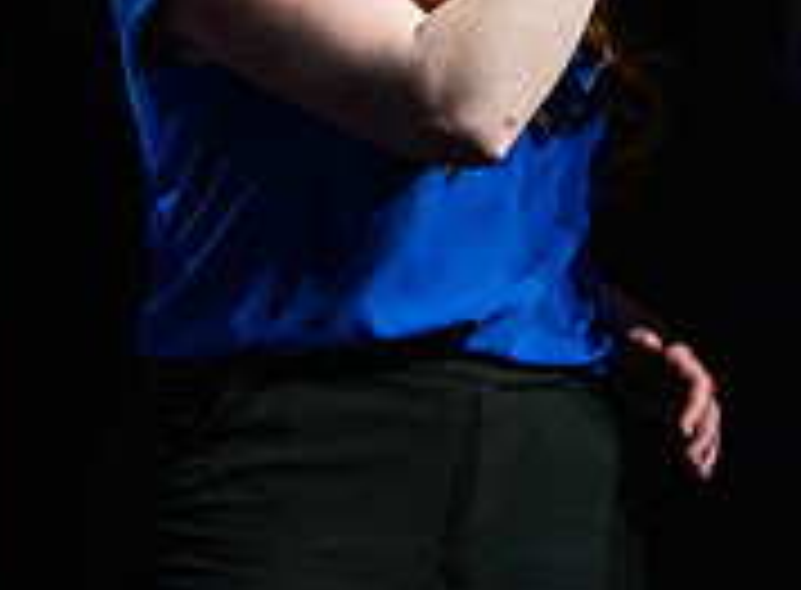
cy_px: 54
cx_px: -40
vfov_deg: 2.0
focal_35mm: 725
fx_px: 16664
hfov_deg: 2.8
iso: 4000
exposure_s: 1/320
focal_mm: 200
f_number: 2.8
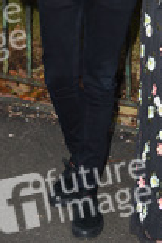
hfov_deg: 8.2
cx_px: 118
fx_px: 1127
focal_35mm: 167
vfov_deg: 12.1
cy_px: -37
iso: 800
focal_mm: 65
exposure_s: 1/250
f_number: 5.6
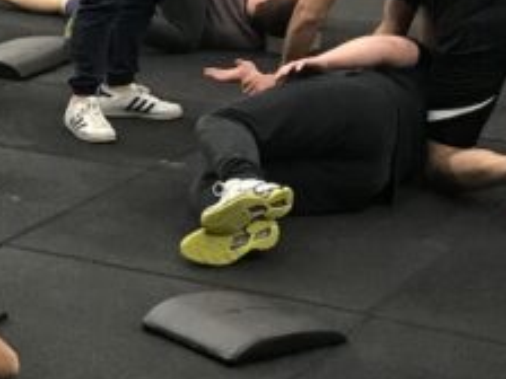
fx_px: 1871
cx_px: -305
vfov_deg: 11.6
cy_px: 180
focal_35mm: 128
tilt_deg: -13.7
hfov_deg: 14.2
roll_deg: -0.8
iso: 100
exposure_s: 1/14
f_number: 1.8
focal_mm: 3.99
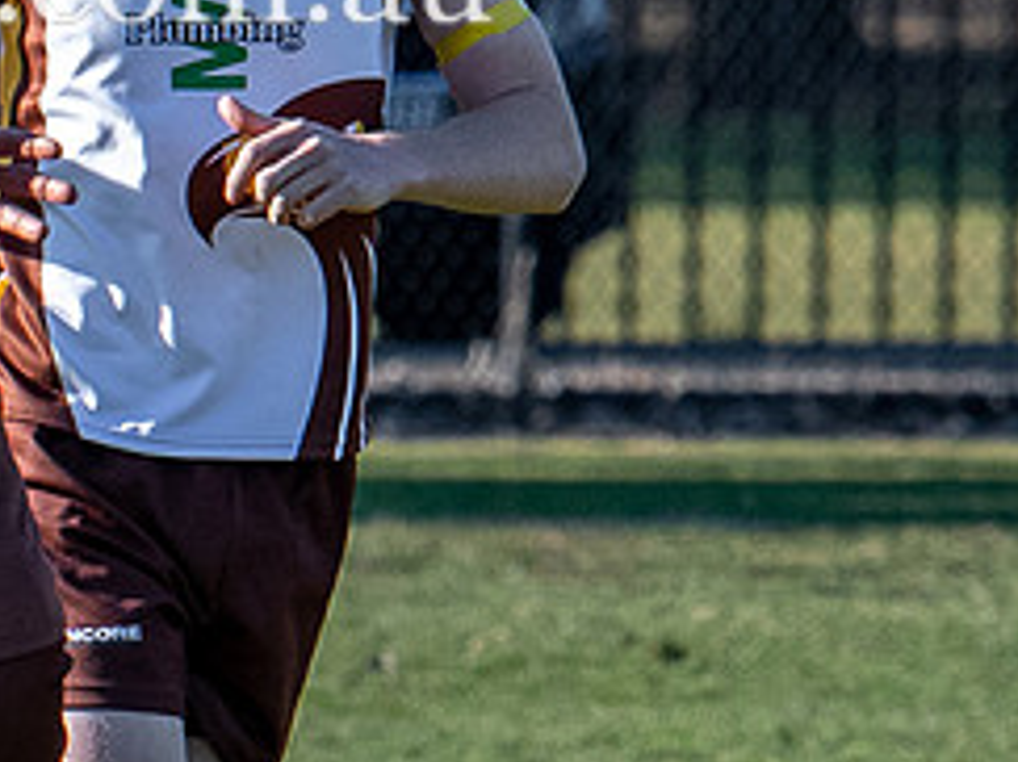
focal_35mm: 2012
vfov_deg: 0.7
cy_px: 176
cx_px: -234
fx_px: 59140
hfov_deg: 1.0
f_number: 5.6
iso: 640
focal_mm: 200
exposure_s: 1/1250
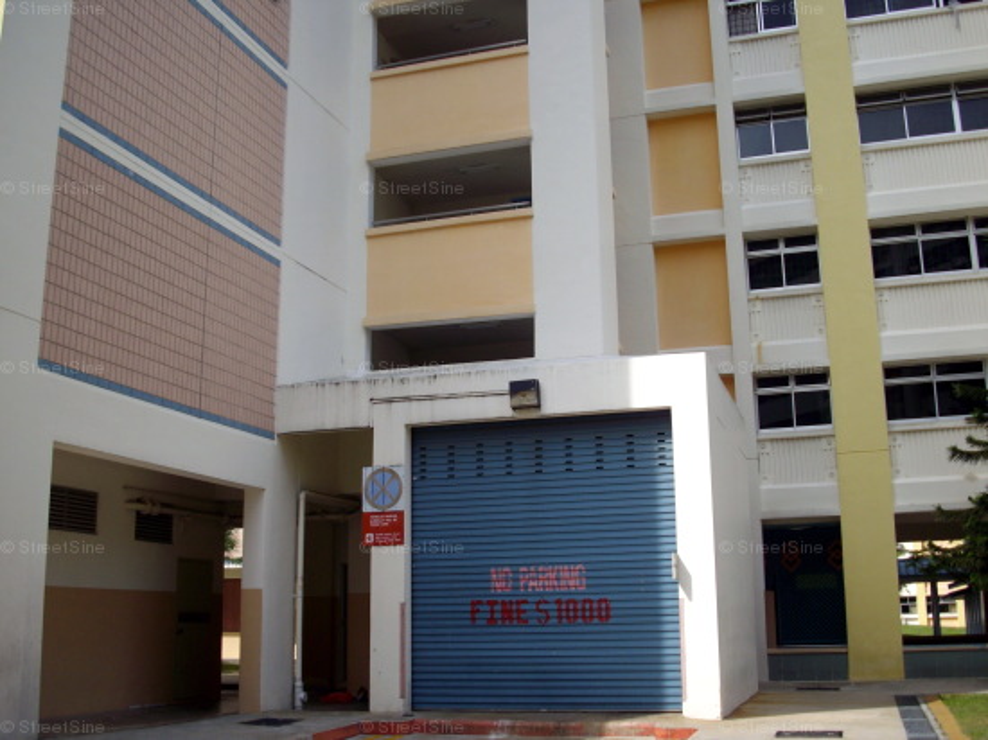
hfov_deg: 50.2
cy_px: 370
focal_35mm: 37
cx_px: 494
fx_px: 1056
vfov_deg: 38.6
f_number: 5.6
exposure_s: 1/200
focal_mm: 6.2
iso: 80
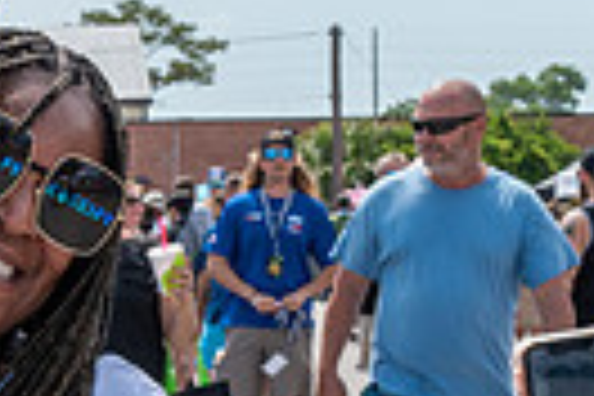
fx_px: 2640
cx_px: -255
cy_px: 519
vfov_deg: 8.5
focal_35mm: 160
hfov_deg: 12.3
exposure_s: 1/400
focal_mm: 22
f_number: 10
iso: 200
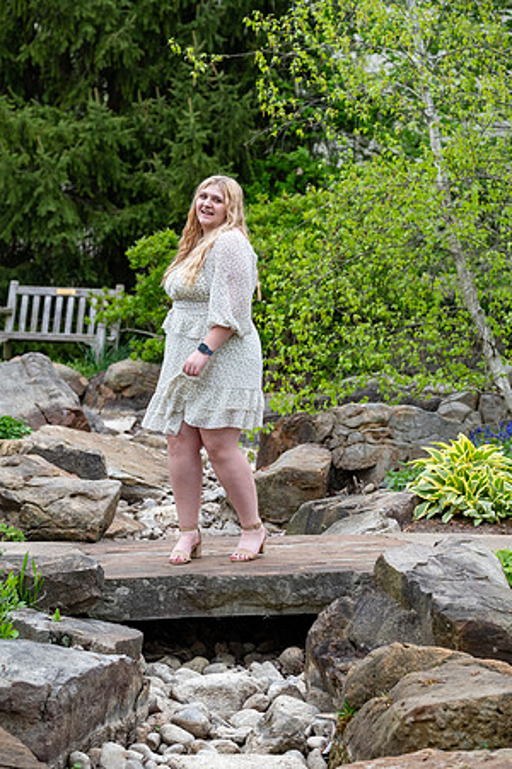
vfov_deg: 19.1
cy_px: 384
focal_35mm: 107
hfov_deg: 12.8
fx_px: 2282
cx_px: 256
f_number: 4
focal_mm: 71.5
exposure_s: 1/400
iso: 250
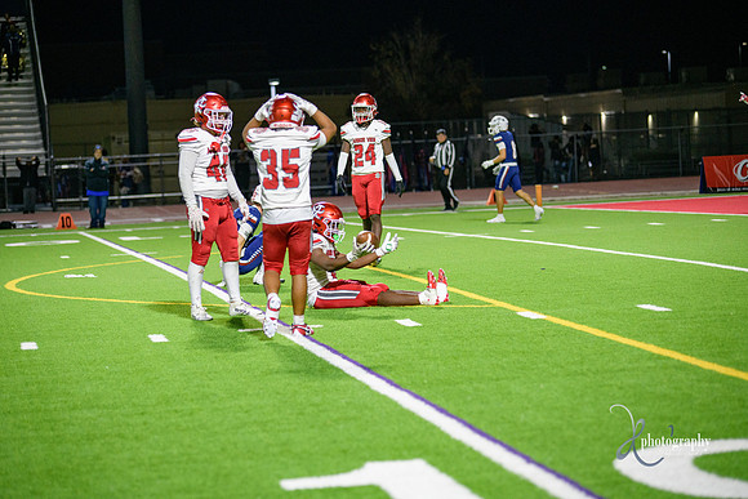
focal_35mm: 122
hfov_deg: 16.8
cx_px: 374
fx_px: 2535
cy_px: 250
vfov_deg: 11.2
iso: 2000
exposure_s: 1/320
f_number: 2.8
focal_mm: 122
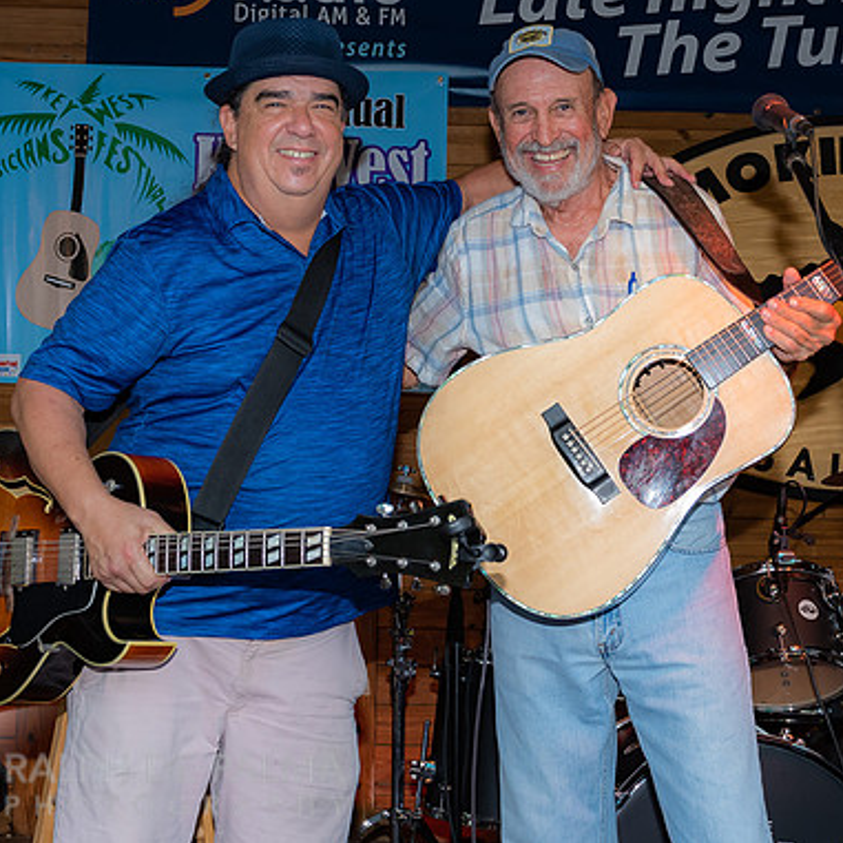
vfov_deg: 31.0
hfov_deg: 31.0
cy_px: 314
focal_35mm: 55
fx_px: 1515
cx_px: 363
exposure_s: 1/160
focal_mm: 24
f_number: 5.6
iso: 800
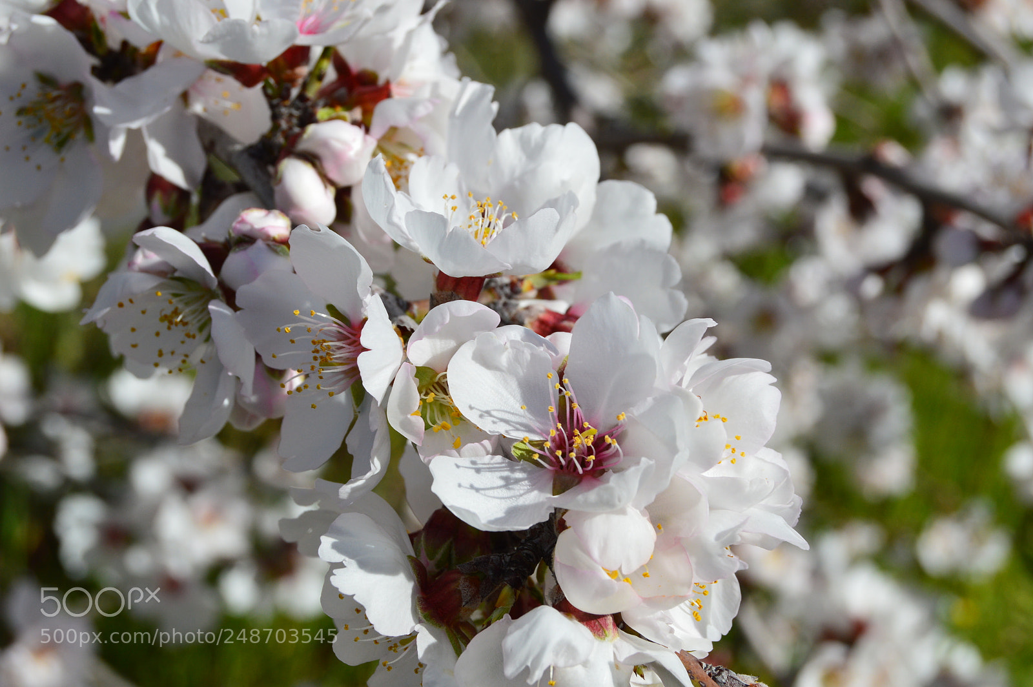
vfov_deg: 16.5
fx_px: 2365
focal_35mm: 82
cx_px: 516
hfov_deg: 24.6
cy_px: 344
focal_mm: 55
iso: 250
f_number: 11
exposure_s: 1/500
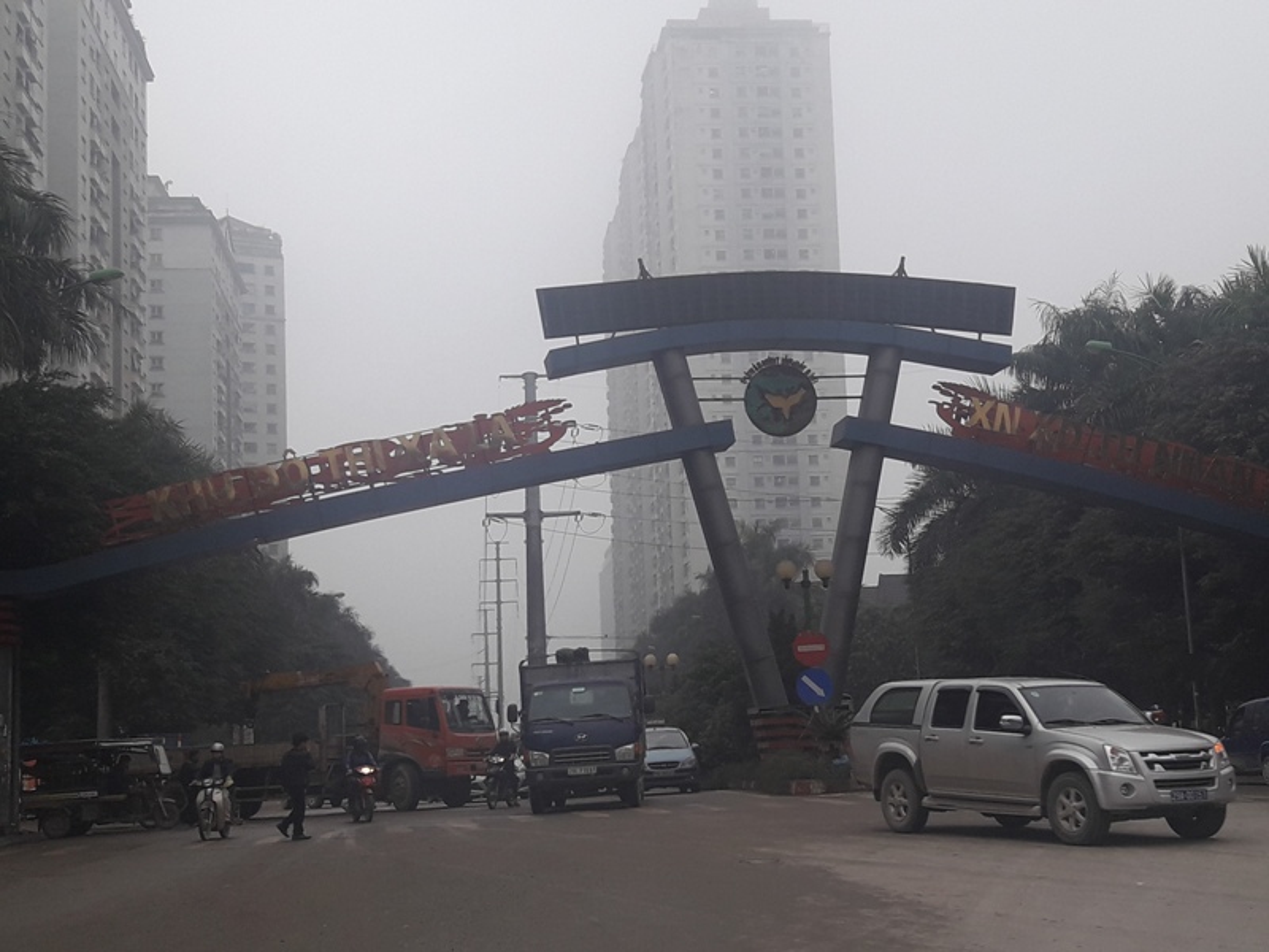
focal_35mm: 28
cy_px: 476
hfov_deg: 63.4
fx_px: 1026
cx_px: 634
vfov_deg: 49.7
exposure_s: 1/152
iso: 40
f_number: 1.9
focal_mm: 3.7
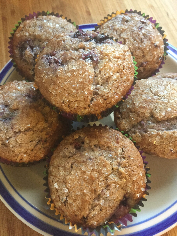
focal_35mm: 29
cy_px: 118
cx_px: 88
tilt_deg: -65.1
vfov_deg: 61.7
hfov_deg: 48.2
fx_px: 198
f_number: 2.2
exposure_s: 1/24
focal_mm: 4.15
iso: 250
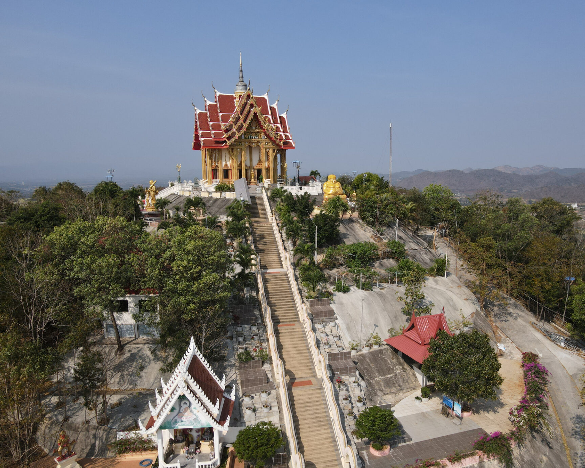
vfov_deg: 54.9
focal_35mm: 26
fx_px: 450
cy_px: 242
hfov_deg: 65.9
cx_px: 322
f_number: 2.8
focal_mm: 4.5
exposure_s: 1/1000
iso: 100
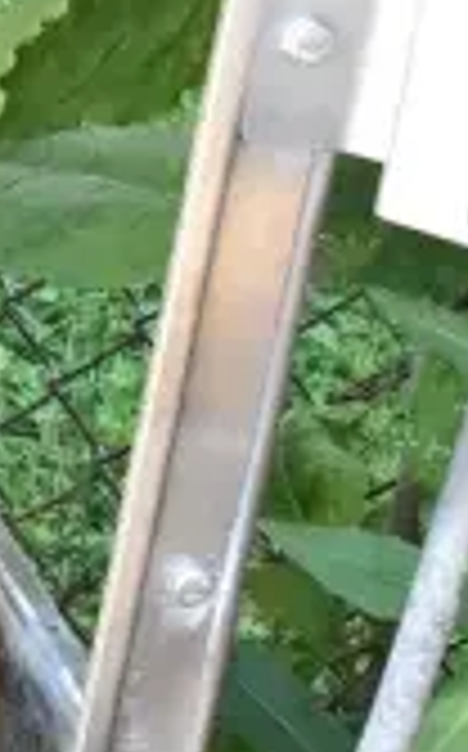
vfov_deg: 13.8
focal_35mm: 151
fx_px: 3087
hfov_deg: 7.8
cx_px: -801
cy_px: 209
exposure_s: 1/400
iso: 6400
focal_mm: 27
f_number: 10
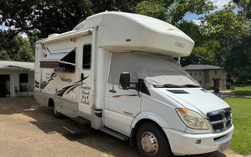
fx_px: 178
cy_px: 82
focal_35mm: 26
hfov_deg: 70.4
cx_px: 124
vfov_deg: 47.6
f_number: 1.78
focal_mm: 6.76
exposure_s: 1/5714
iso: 80
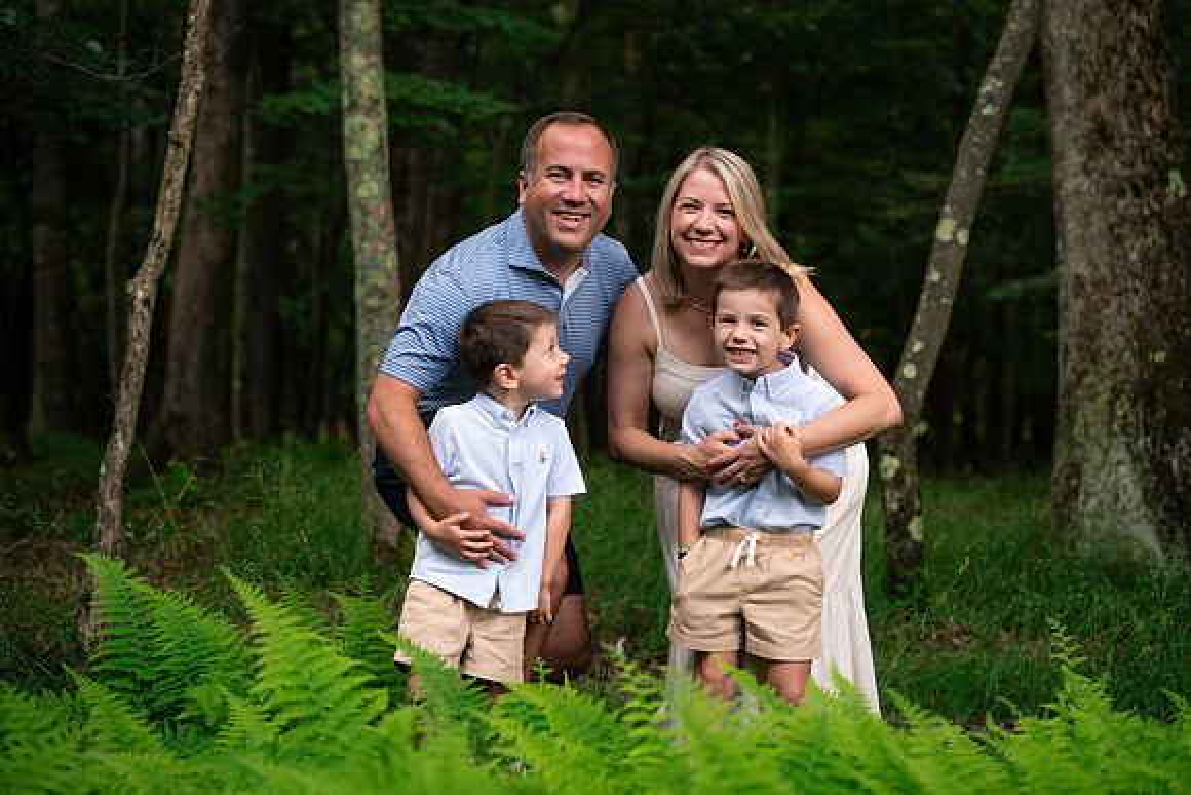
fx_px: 2813
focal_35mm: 85
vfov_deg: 16.1
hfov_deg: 23.9
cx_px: 596
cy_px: 398
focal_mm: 85
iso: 200
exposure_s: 1/200
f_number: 4
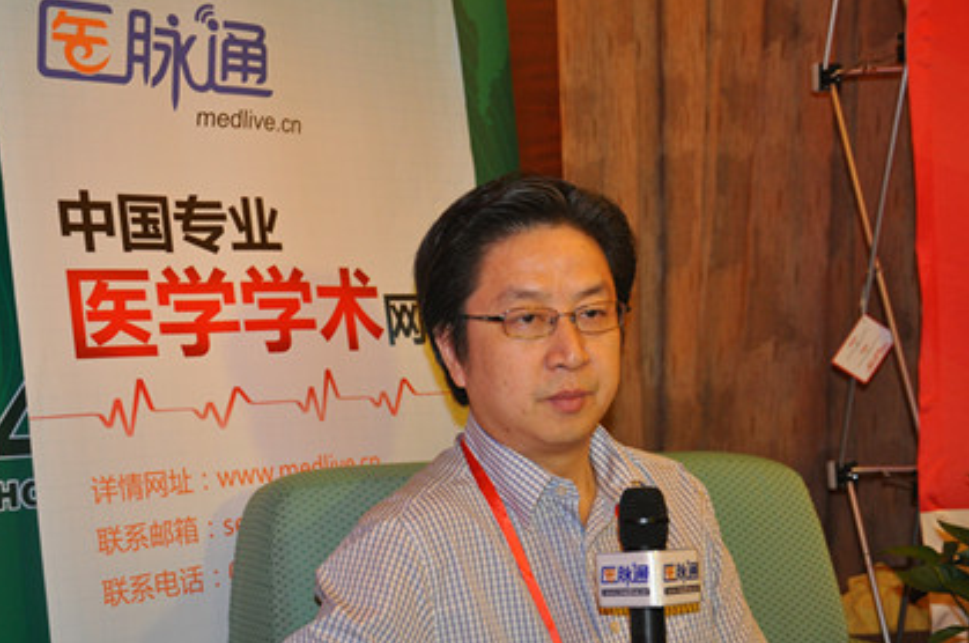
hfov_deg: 35.6
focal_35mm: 56
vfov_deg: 24.1
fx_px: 1505
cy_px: 333
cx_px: 406
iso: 800
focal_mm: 32
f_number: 4.2
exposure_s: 1/60
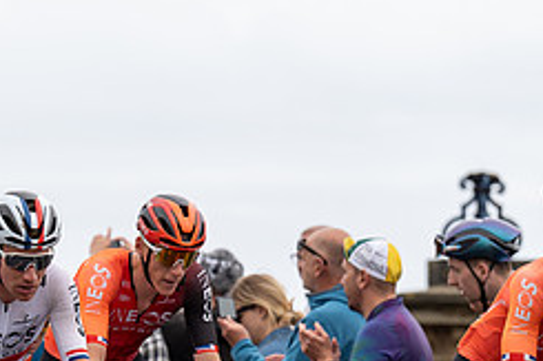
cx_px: -38
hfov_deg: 6.2
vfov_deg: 4.1
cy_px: 318
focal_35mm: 332
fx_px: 5004
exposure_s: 1/1000
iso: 320
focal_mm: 140
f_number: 3.5
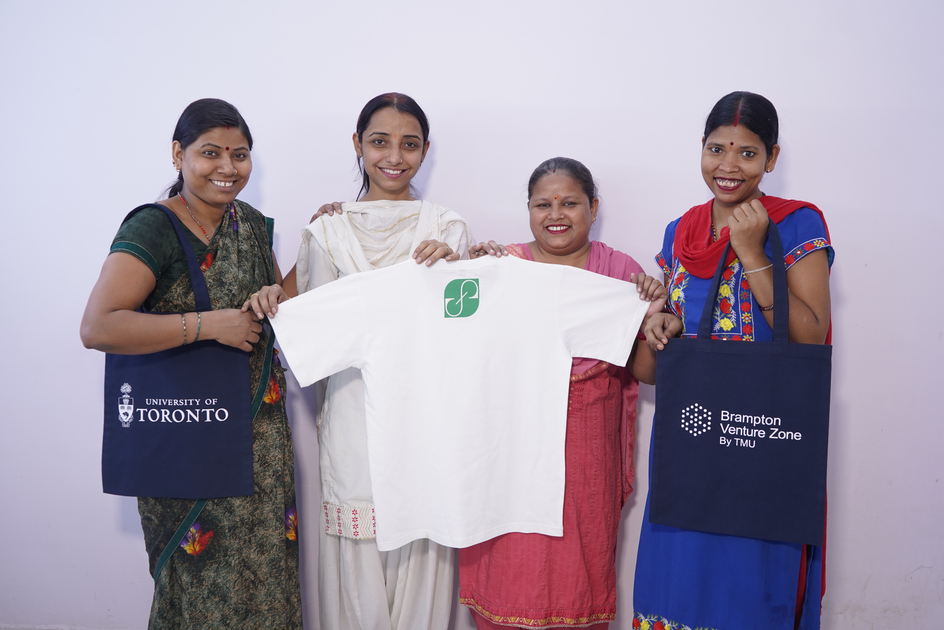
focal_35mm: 36
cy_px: 315
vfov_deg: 36.9
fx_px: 944
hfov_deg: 53.1
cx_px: 472
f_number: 4
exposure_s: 1/50
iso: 640
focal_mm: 36
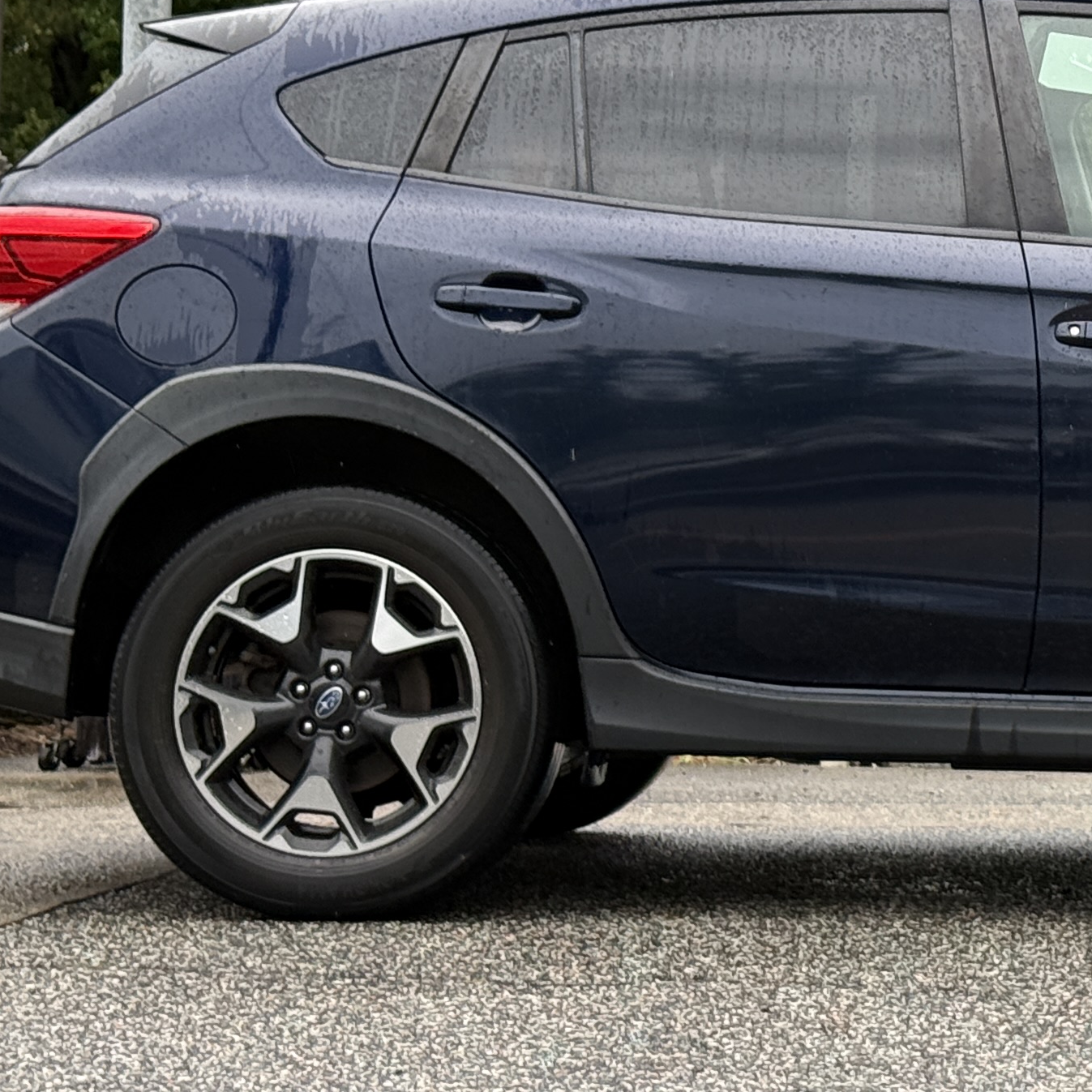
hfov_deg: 13.4
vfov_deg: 13.7
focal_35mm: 127
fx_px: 4533
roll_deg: -1.6
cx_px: 1231
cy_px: 307
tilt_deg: +2.3
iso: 100
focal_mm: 6.76
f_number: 1.78
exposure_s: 1/855
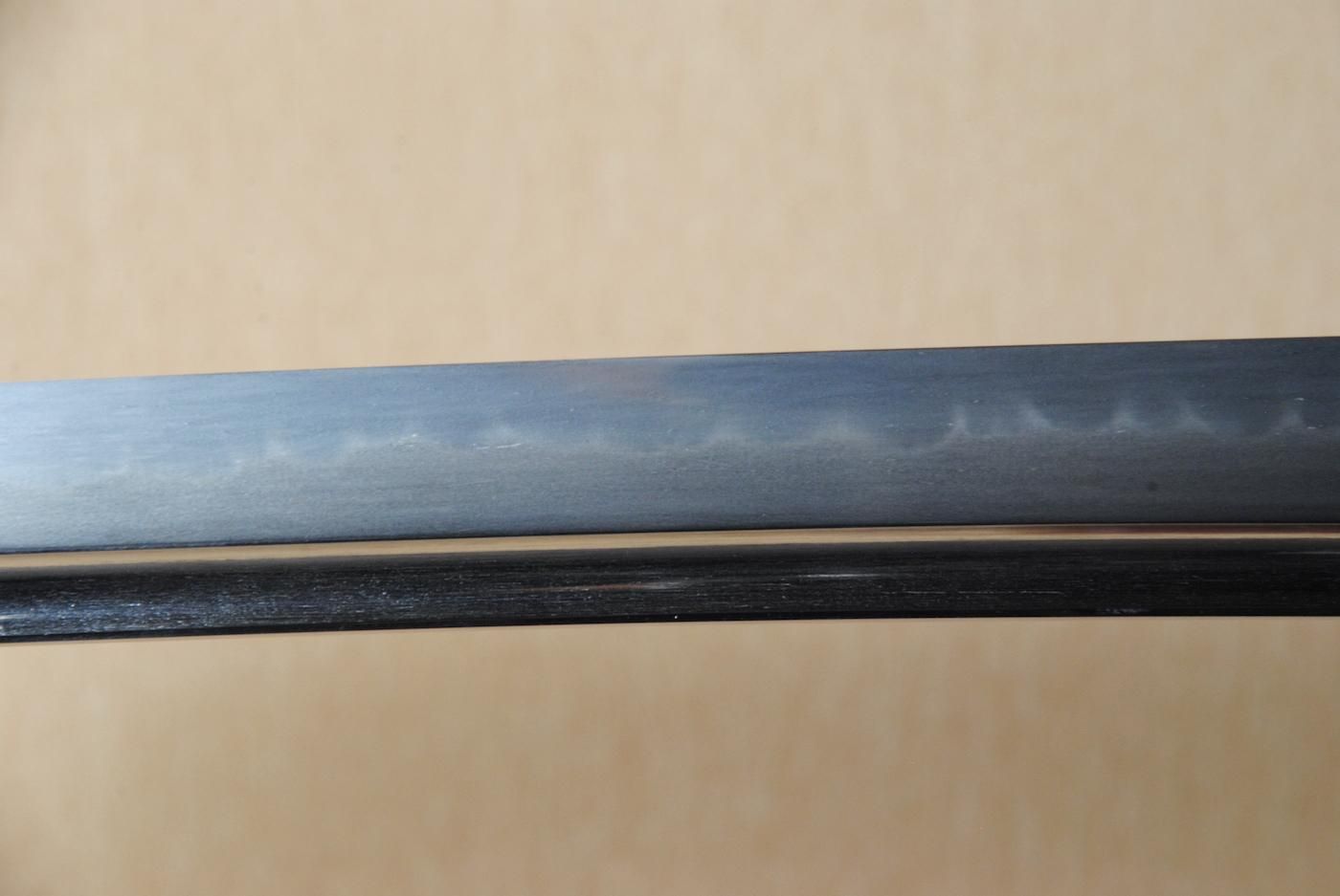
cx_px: 670
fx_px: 7546
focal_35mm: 202
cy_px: 448
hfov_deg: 10.1
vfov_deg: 6.8
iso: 400
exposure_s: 1/2
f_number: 11
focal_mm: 135
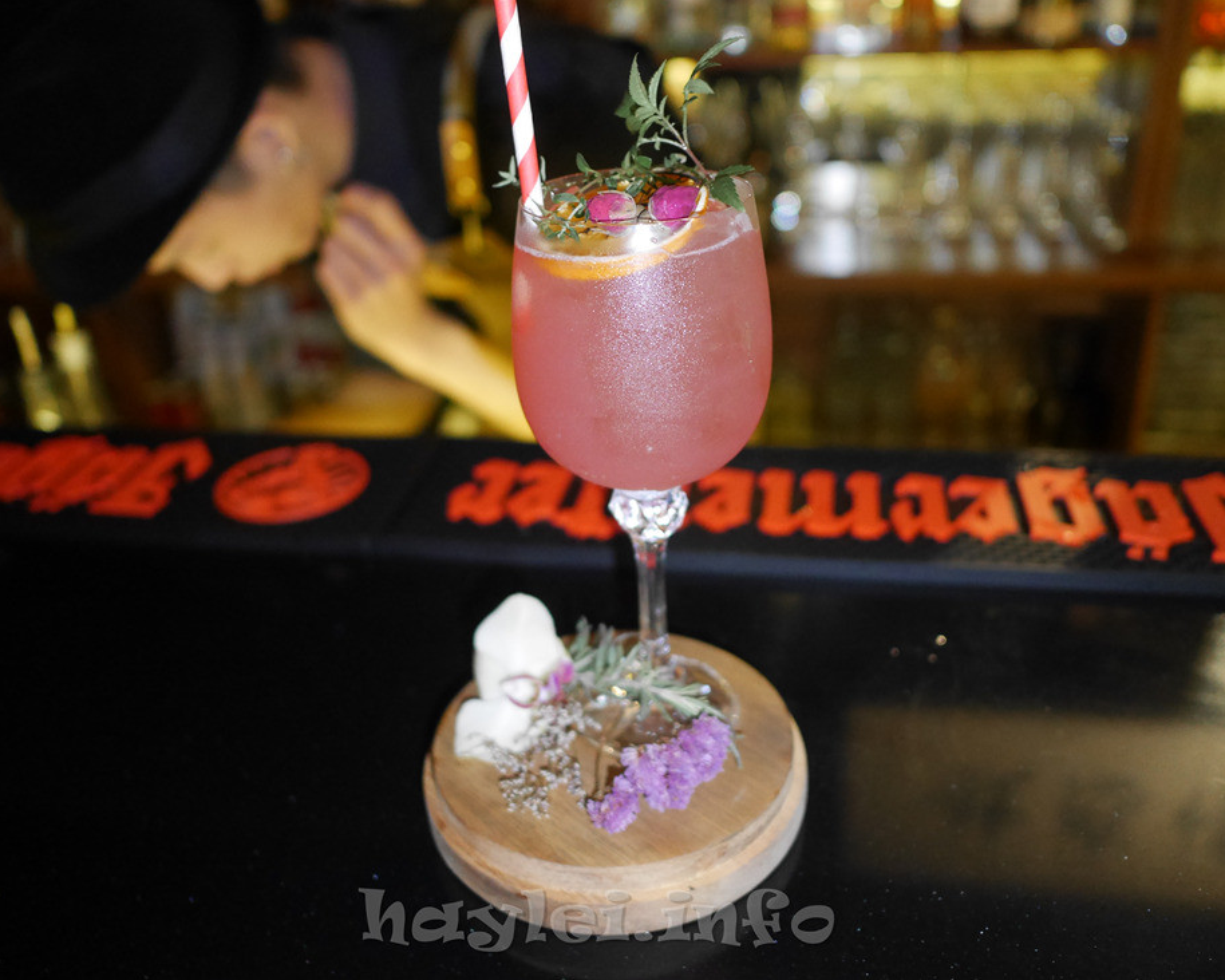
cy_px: 479
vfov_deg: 45.8
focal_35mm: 32
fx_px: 1160
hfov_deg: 55.7
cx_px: 601
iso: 2000
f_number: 1.7
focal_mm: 15
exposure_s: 1/60
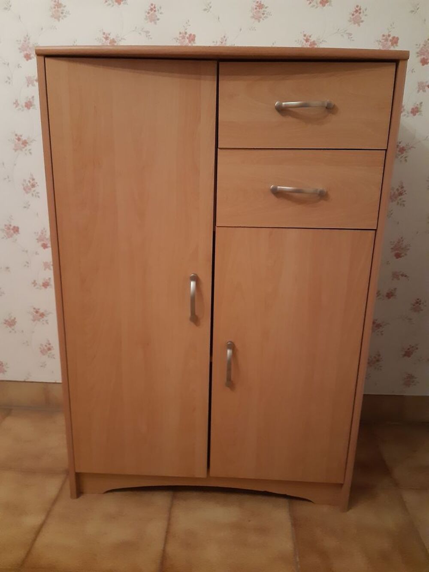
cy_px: 286
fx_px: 430
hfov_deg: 53.1
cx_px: 214
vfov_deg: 67.3
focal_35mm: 26
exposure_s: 1/20
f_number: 1.7
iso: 500
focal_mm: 3.92
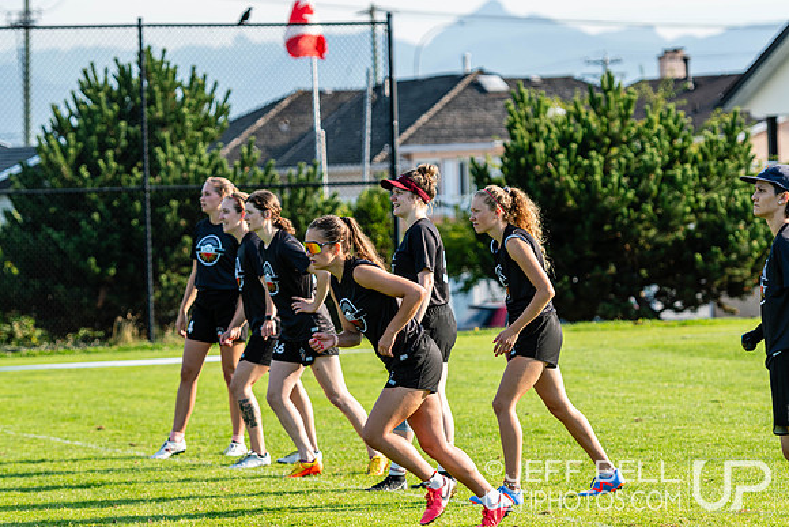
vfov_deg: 7.9
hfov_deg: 11.8
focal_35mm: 174
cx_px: 394
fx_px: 3814
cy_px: 264
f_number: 3.2
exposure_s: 1/1000
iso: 100
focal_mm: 116
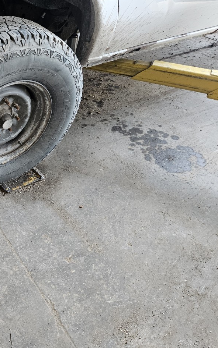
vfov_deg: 58.1
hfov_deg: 34.7
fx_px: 314
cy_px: 174
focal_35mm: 33
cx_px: -2
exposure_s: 1/120
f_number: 1.8
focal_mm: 5.4
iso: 250
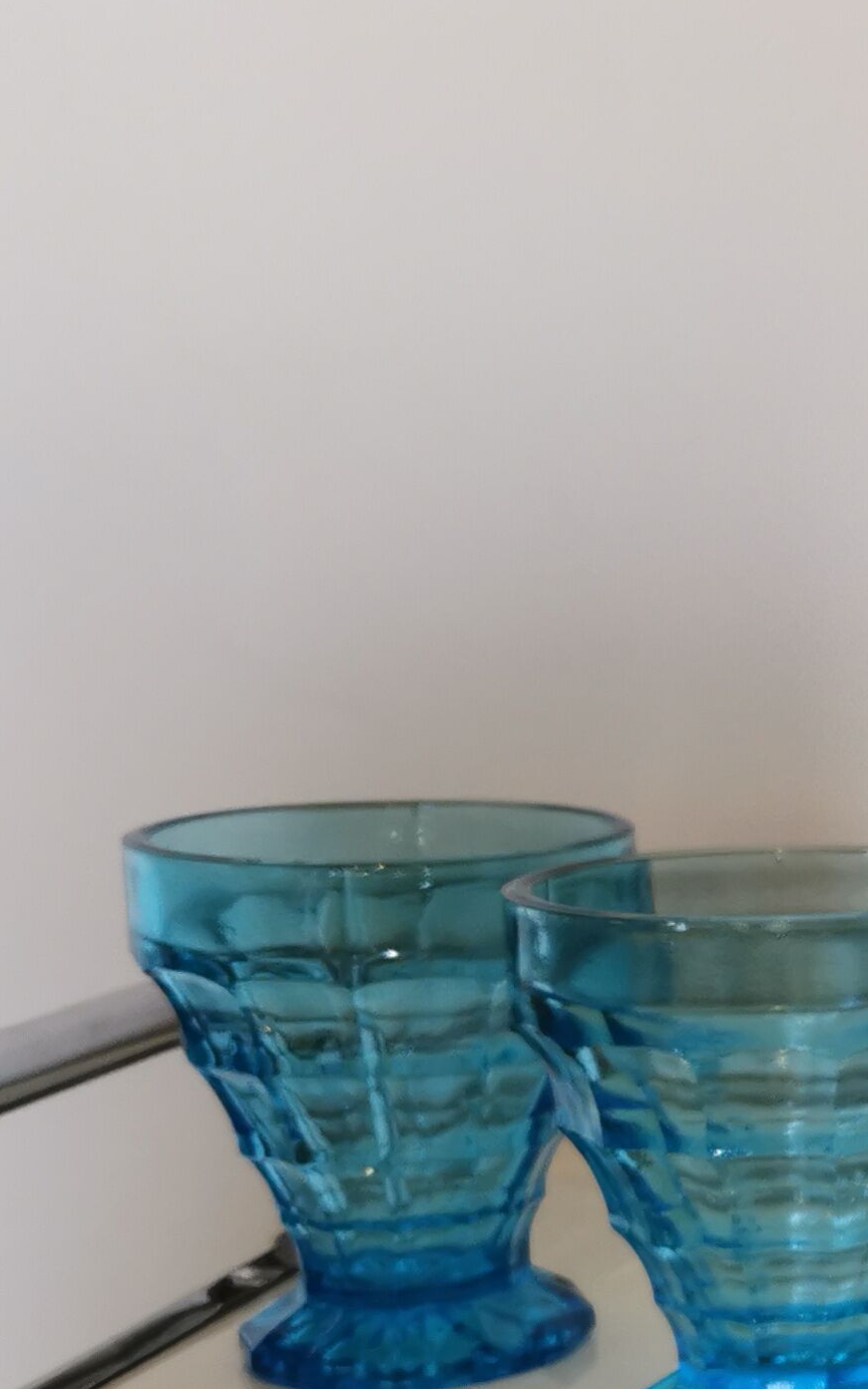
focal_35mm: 75
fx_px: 2839
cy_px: 1089
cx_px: 1706
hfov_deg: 14.6
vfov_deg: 27.0
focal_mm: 5.56
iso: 100
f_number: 1.6
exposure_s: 1/50
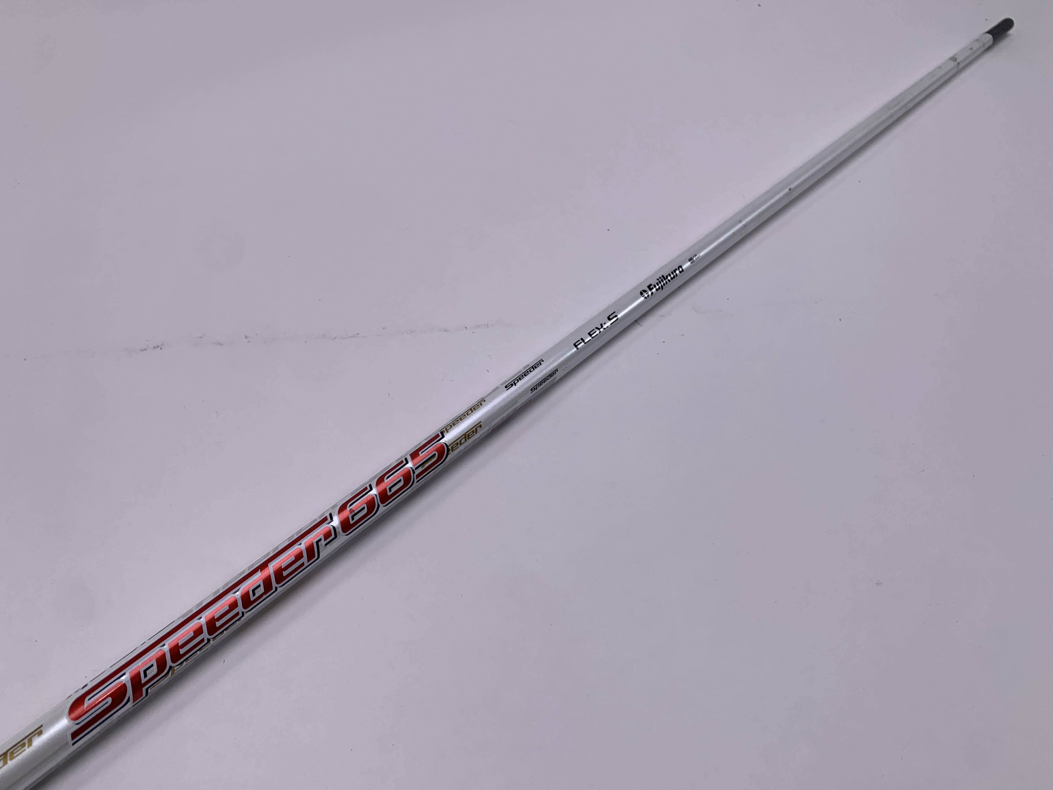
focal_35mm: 26
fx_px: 791
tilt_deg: -48.0
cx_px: 526
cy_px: 395
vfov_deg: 53.1
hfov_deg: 67.3
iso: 25
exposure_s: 1/561
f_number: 1.8
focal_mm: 4.25
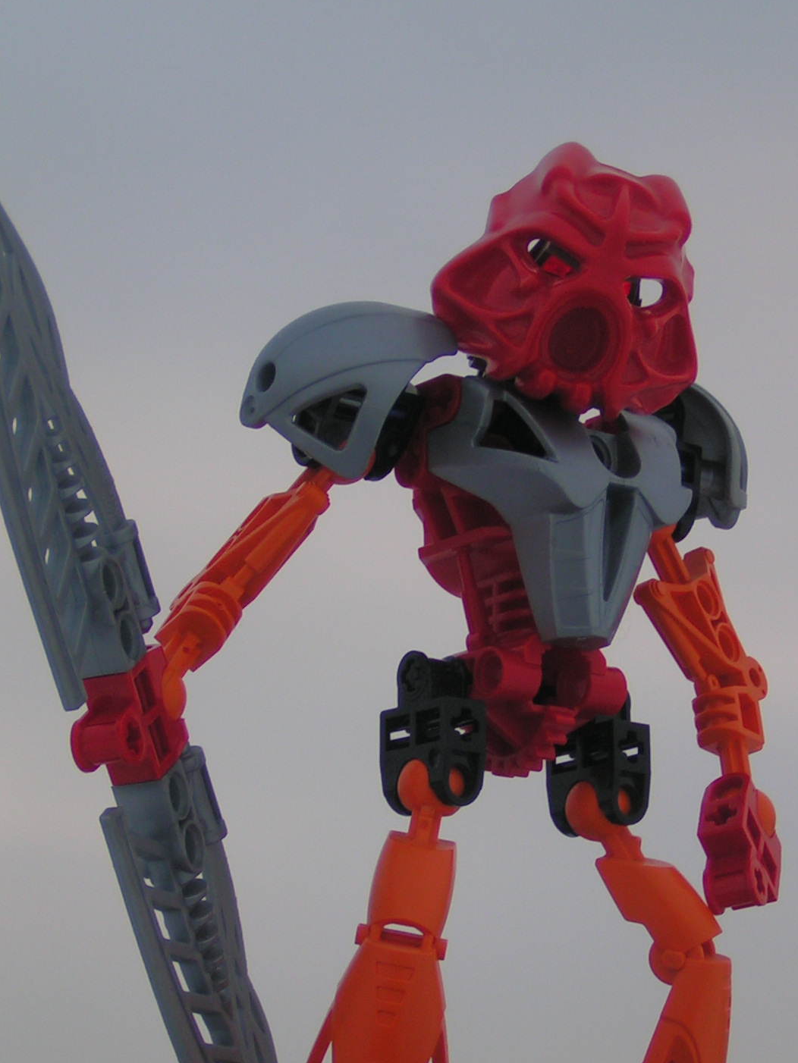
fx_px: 2827
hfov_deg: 16.1
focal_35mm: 92
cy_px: 712
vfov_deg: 21.2
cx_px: 448
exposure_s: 1/160
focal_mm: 9.7
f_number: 3.2
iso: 50
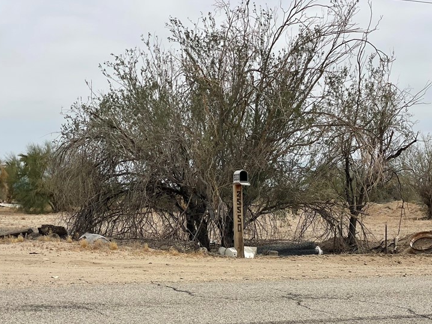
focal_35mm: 74
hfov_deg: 26.3
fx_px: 924
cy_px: 226
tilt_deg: -1.7
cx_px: 232
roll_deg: -1.6
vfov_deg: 19.8
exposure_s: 1/2994
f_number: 2
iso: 25
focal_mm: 6
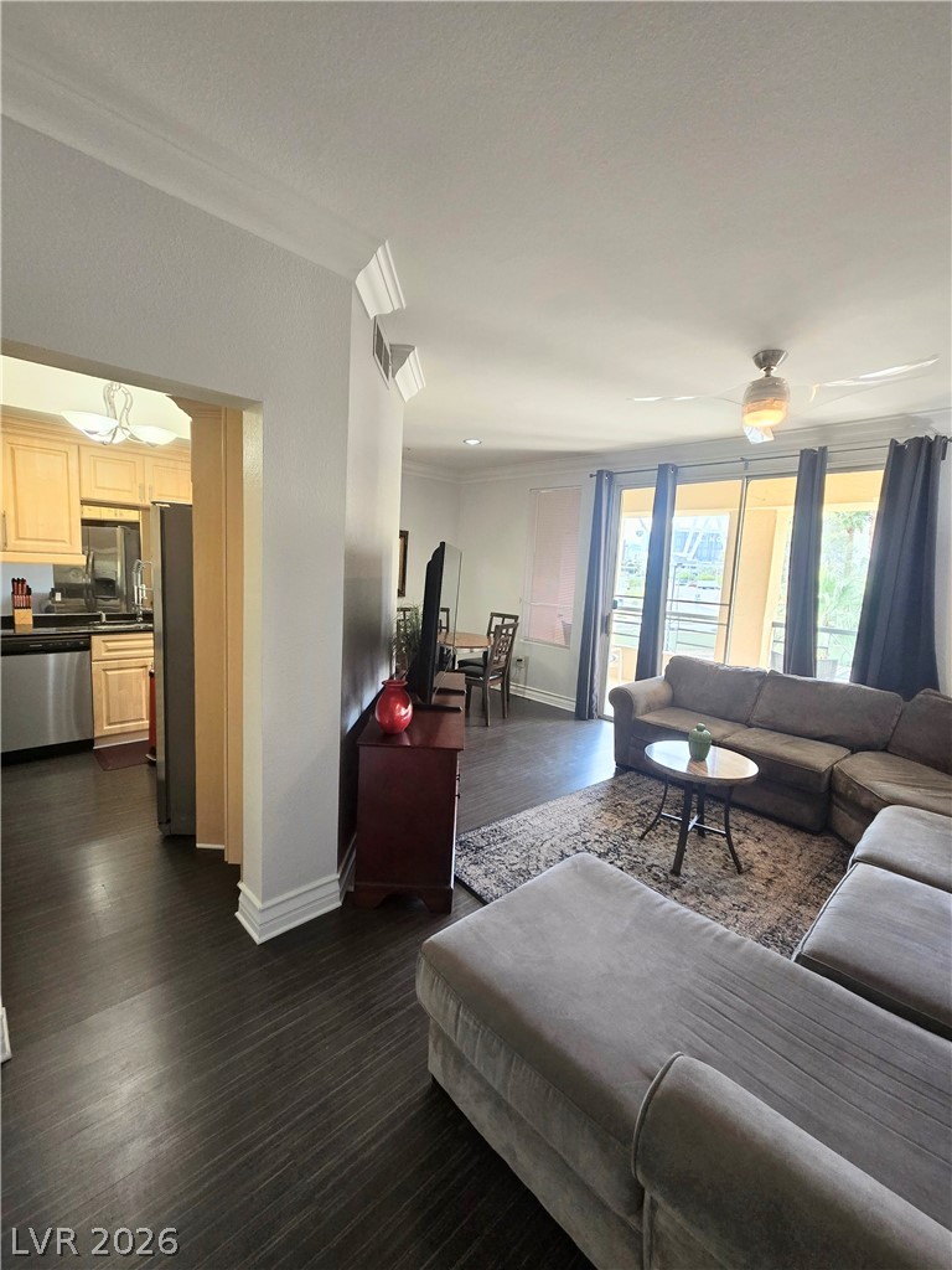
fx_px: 477
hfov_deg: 89.9
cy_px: 635
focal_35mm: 13
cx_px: 476
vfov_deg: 106.2
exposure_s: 1/60
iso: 160
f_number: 2.2
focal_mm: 2.2
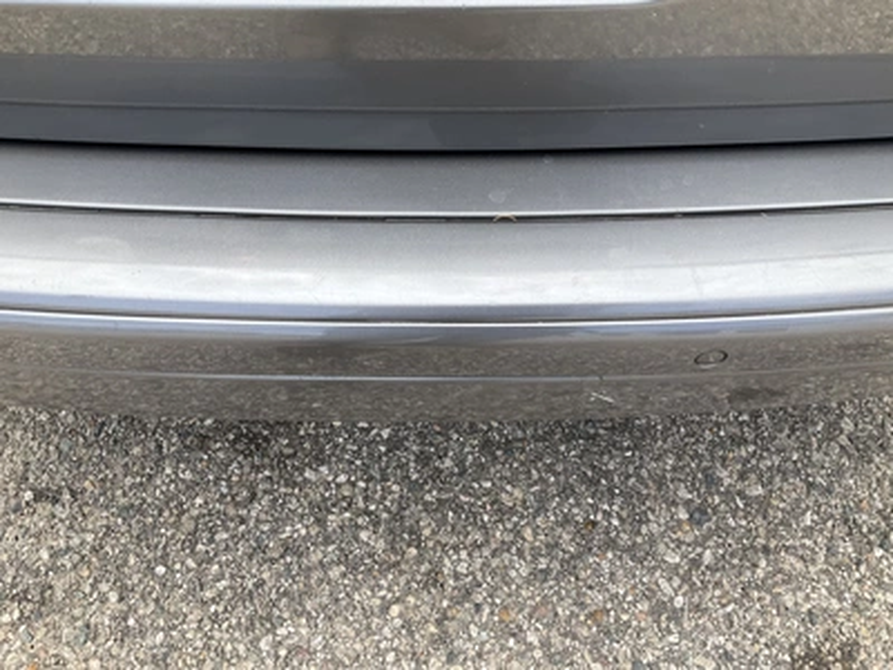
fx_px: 748
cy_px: 335
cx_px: 446
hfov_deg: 61.7
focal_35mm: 29
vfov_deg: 48.2
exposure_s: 1/540
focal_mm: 3
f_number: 1.8
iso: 25
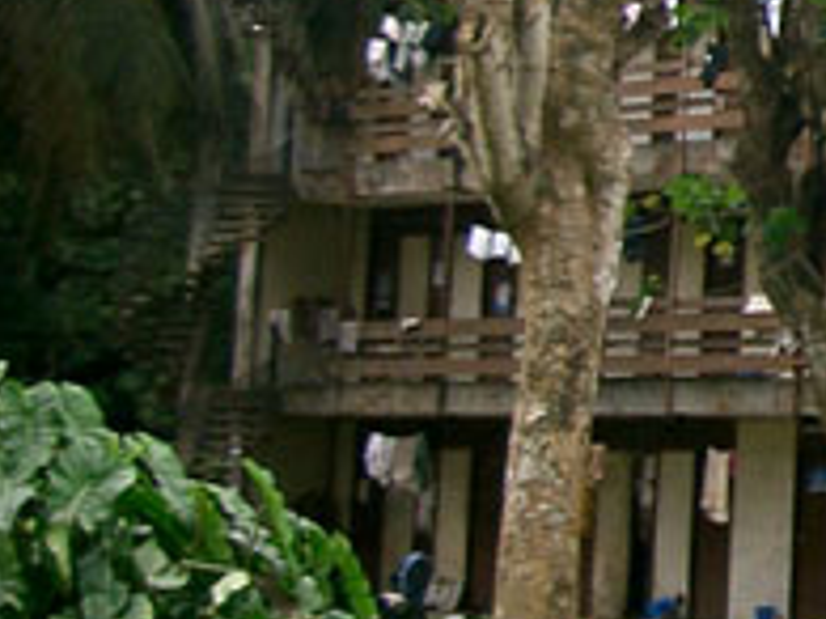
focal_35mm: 160
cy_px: -81
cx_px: 1610
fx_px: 3816
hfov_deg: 11.3
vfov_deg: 9.2
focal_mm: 8
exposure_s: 1/640
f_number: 2.8
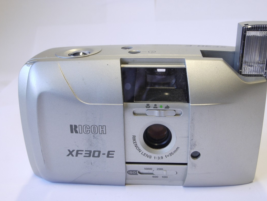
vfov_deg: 31.5
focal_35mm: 46
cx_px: 143
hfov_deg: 41.2
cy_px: 102
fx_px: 355
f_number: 11
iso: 400
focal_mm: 20
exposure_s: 1/10
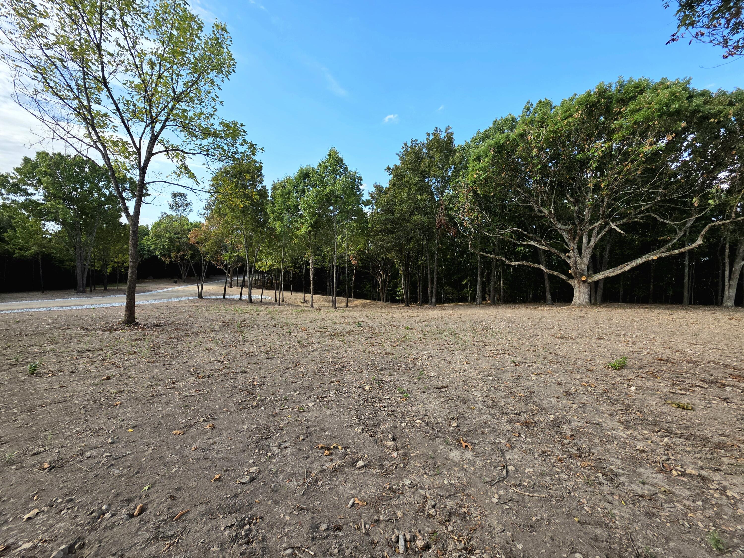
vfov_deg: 89.9
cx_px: 372
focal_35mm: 13
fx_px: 279
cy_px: 279
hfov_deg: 106.2
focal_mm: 2.2
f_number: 1.9
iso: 40
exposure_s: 1/1000
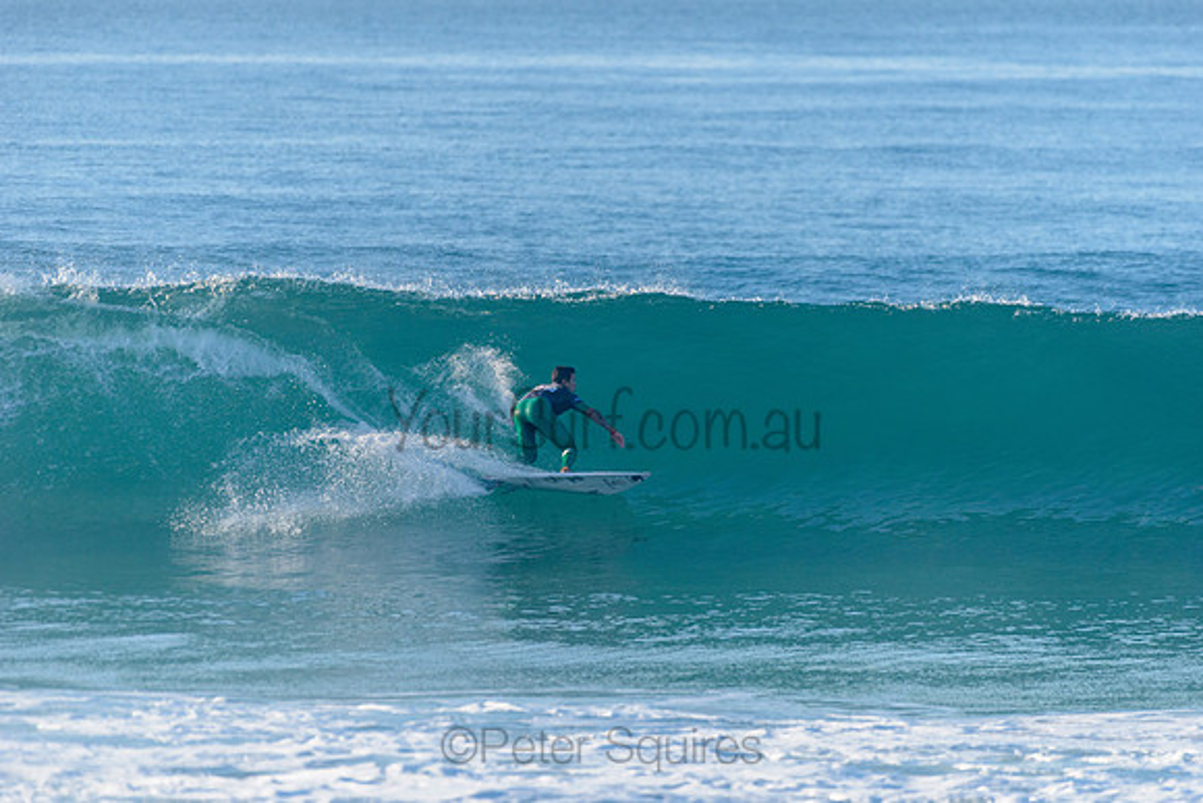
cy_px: 402
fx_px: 16715
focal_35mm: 500
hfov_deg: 4.1
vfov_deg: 2.8
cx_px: 602
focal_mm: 500
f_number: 5.6
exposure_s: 1/2000
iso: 450
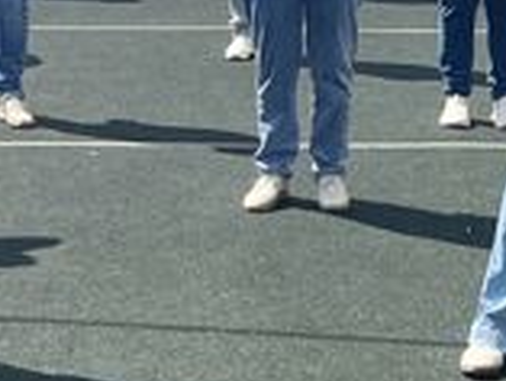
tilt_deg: -3.1
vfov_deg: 9.7
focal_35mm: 149
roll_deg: -0.5
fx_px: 2180
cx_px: 493
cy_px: -160
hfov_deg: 13.1
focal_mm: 5.1
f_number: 1.6
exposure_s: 1/4484
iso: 50
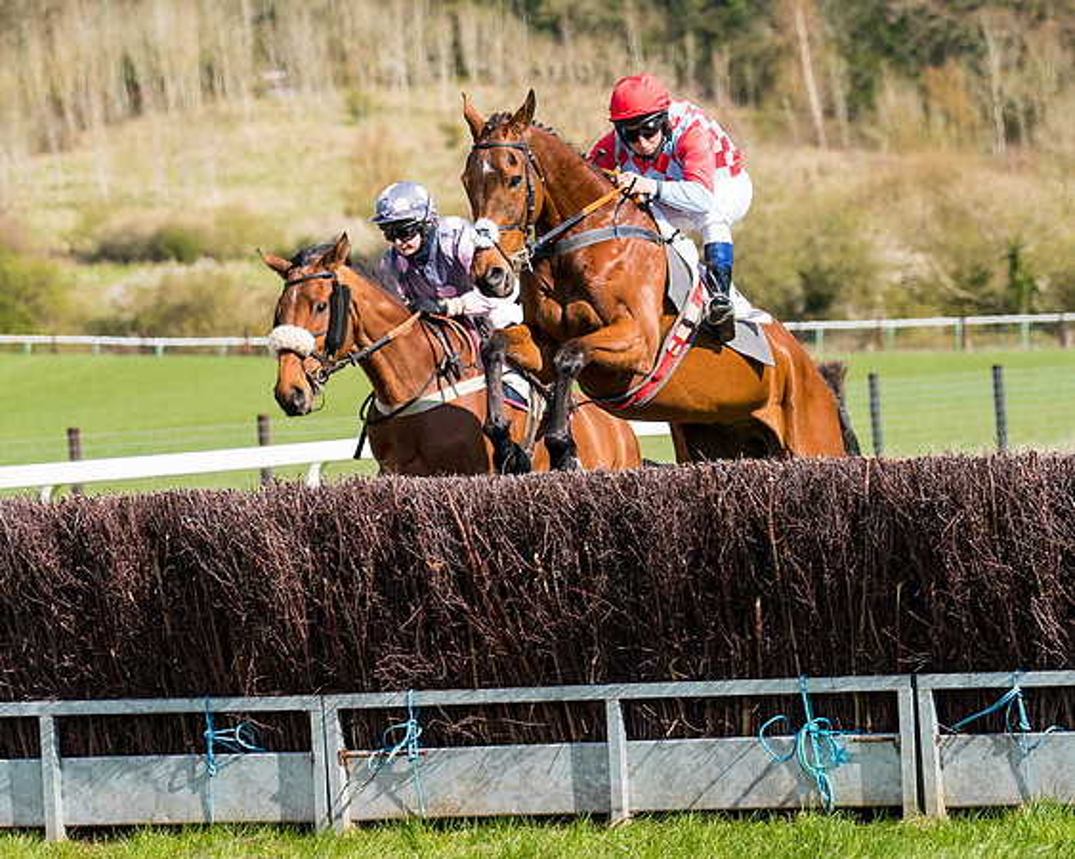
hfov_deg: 8.4
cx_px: 492
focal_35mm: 229
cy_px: 420
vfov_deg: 6.7
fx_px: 7286
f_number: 4.5
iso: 400
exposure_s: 1/2000
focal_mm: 128
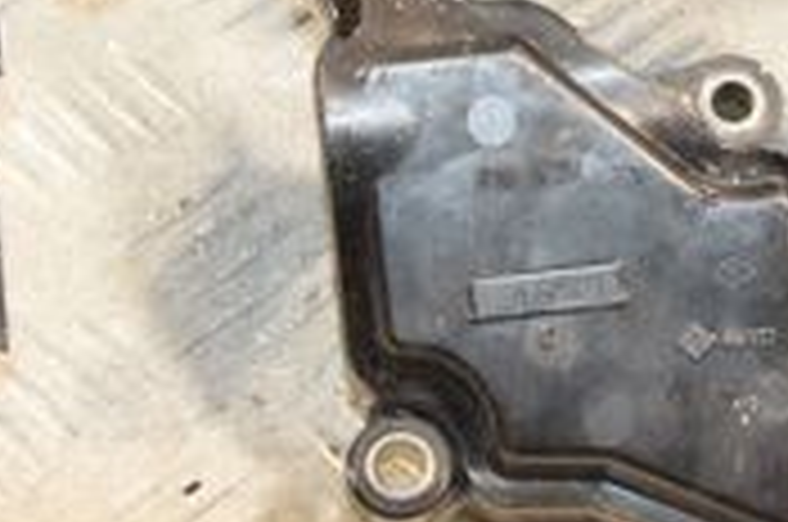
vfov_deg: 8.8
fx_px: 3365
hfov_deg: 13.1
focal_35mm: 154
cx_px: 901
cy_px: -81
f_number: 5.6
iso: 1600
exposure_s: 1/200
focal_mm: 28
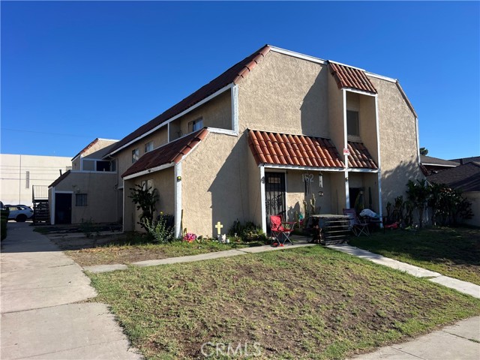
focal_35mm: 26
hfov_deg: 67.3
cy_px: 180
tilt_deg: +3.6
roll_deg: +1.1
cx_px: 240
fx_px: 361
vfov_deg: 53.1
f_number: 1.5
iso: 50
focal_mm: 5.7
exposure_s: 1/3704
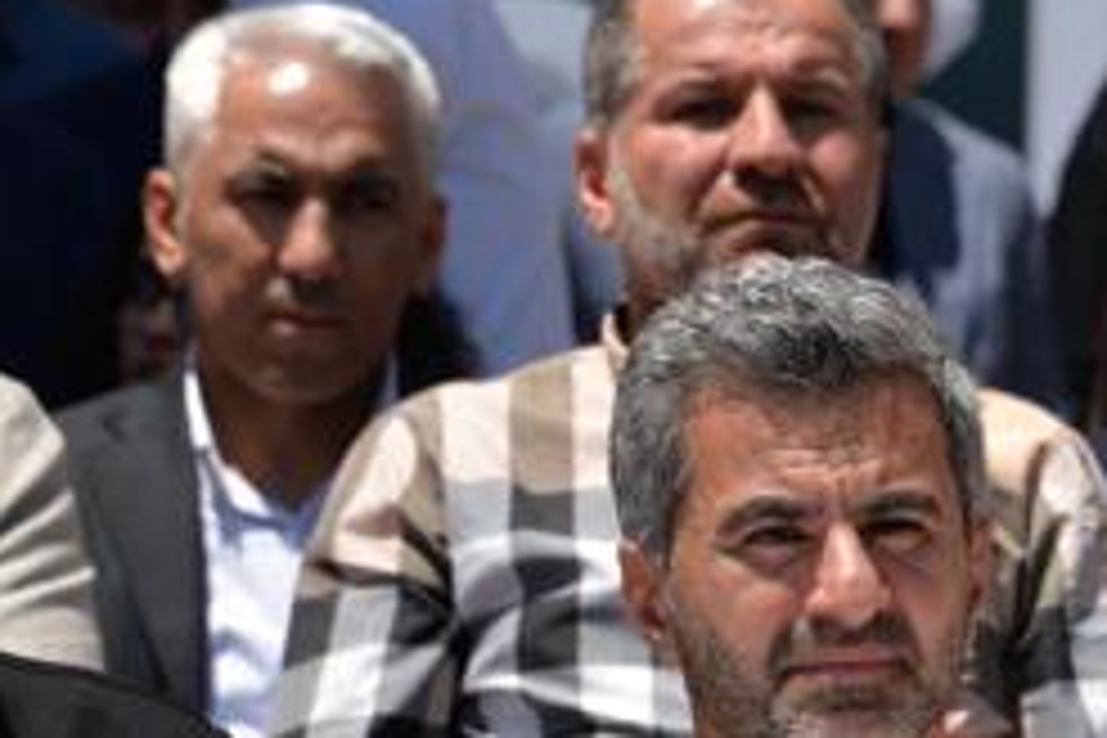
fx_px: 14605
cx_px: 801
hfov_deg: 4.3
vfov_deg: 2.9
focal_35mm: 475
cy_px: 734
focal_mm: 190
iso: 200
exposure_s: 1/800
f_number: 7.1
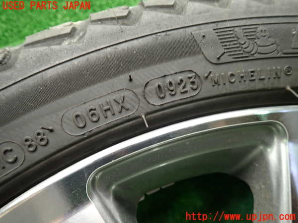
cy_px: 112
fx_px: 215
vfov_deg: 54.9
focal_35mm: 25
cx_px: 149
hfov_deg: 69.4
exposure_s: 1/30
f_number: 2
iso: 250
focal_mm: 4.5
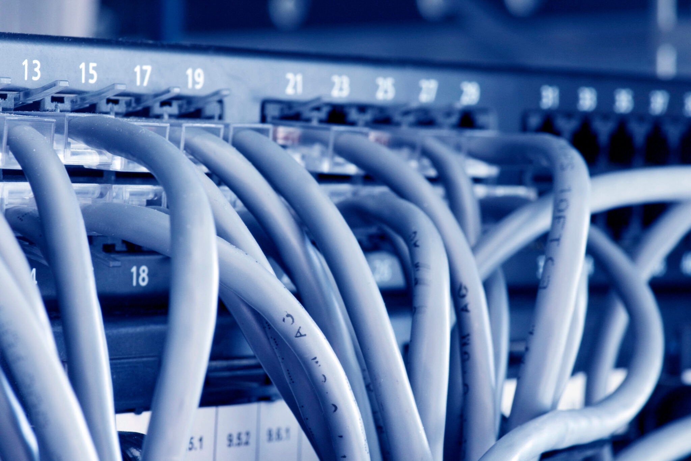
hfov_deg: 13.7
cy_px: 230
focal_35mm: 150
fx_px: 2880
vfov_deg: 9.2
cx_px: 346
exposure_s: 6
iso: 200
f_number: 11
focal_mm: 100
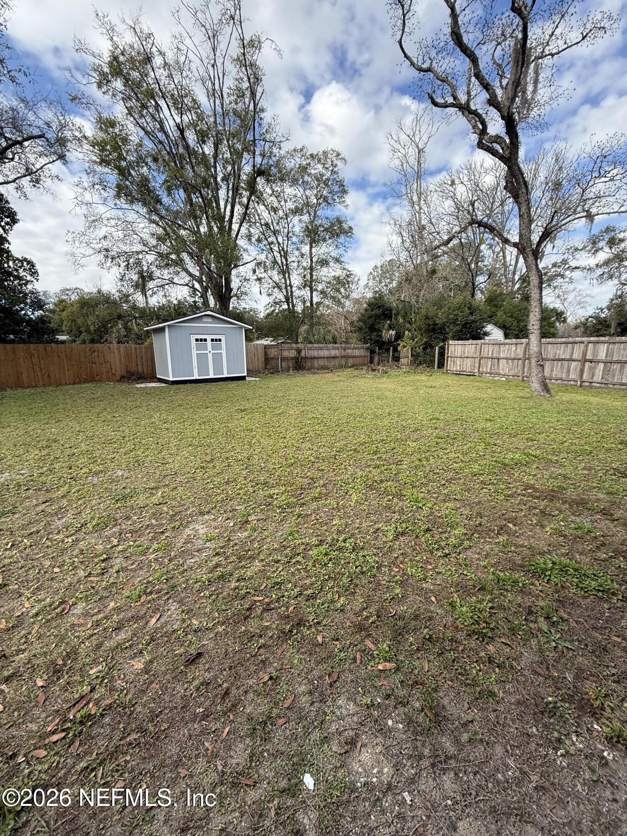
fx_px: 338
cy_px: 418
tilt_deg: -10.4
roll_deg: +1.4
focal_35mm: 14
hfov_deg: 85.7
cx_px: 314
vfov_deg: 102.1
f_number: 2.2
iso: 64
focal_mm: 2.22
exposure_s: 1/820
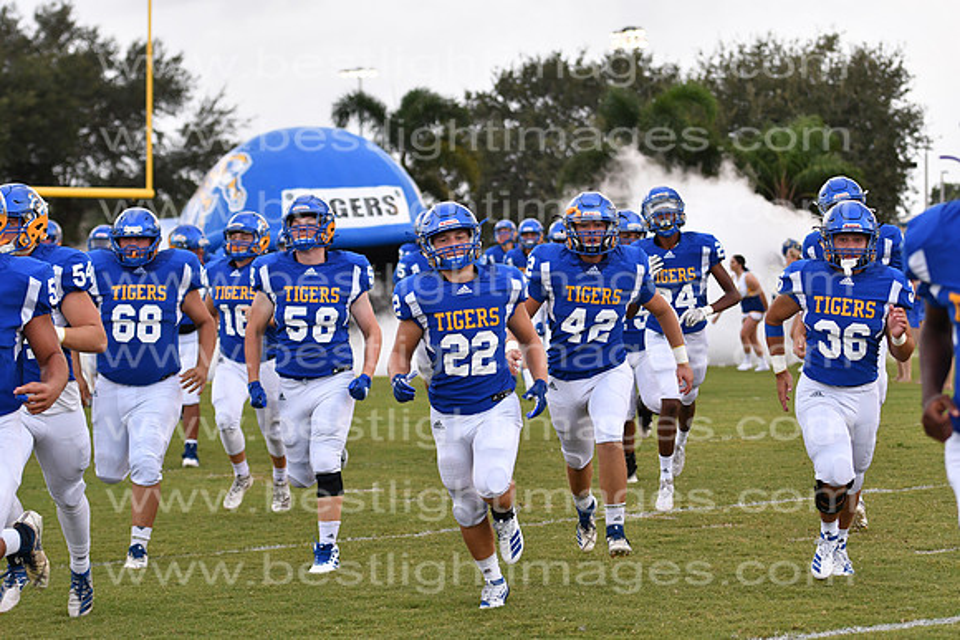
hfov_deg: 19.5
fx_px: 2801
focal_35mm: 105
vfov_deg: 13.0
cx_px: 480
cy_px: 320
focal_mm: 70
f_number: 3.2
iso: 800
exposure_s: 1/1000
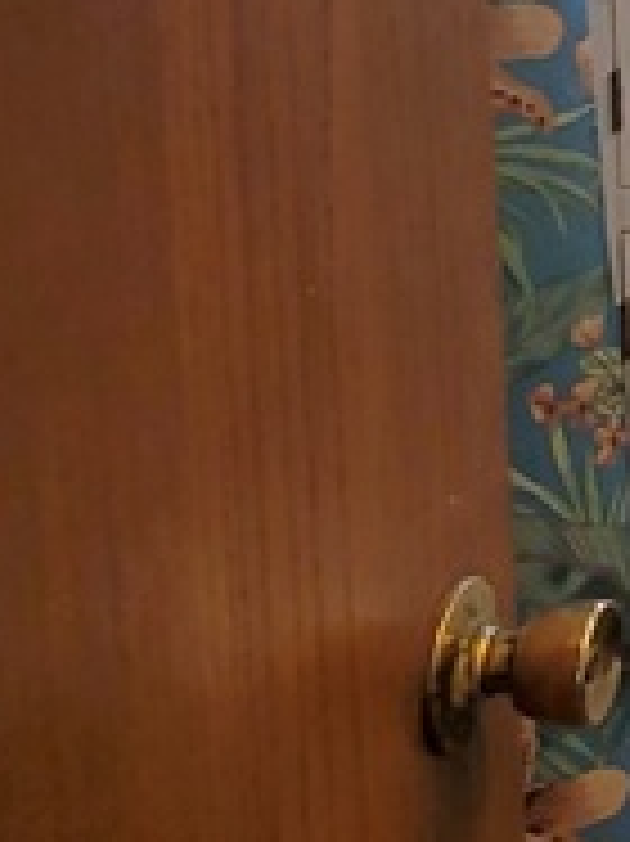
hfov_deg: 14.1
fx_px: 1822
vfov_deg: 23.6
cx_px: 1472
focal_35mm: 75
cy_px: -185
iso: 80
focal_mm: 2.2
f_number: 2.2
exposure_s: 1/60
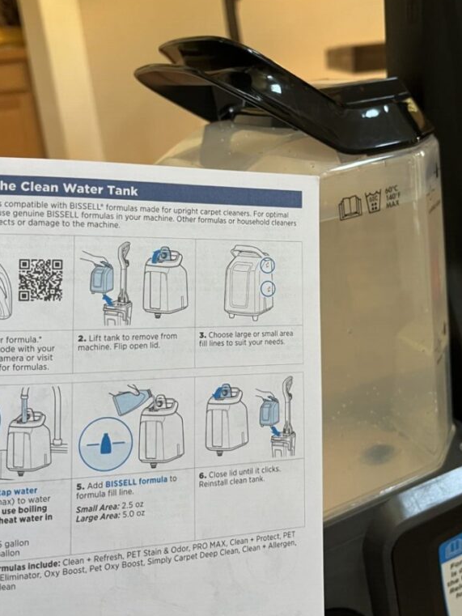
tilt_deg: -16.6
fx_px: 623
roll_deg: +5.2
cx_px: 244
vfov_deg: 52.4
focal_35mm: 35
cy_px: 261
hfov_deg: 40.7
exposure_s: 1/60
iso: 160
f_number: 1.6
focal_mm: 5.1
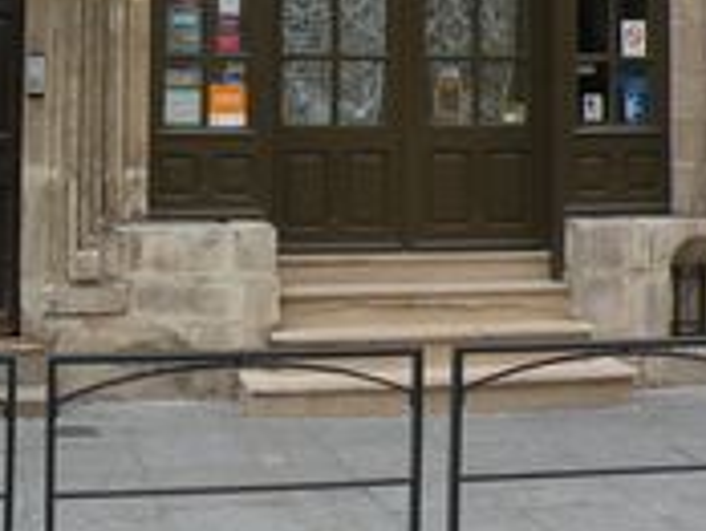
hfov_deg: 24.7
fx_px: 1613
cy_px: -103
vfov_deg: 17.8
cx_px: 300
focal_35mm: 79
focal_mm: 4.7
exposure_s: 1/76.1
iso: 64
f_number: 3.5
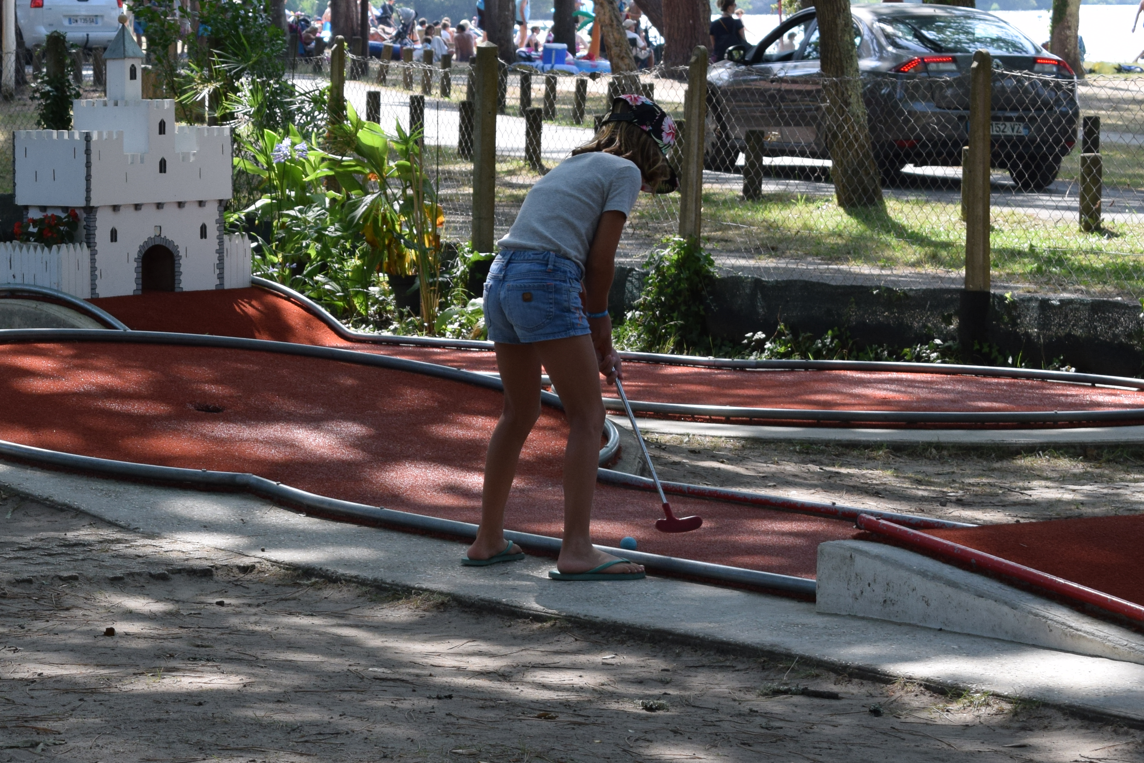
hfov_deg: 13.3
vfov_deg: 9.0
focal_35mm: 153
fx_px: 4859
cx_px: 102
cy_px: 363
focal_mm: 55
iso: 400
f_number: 8
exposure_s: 1/250
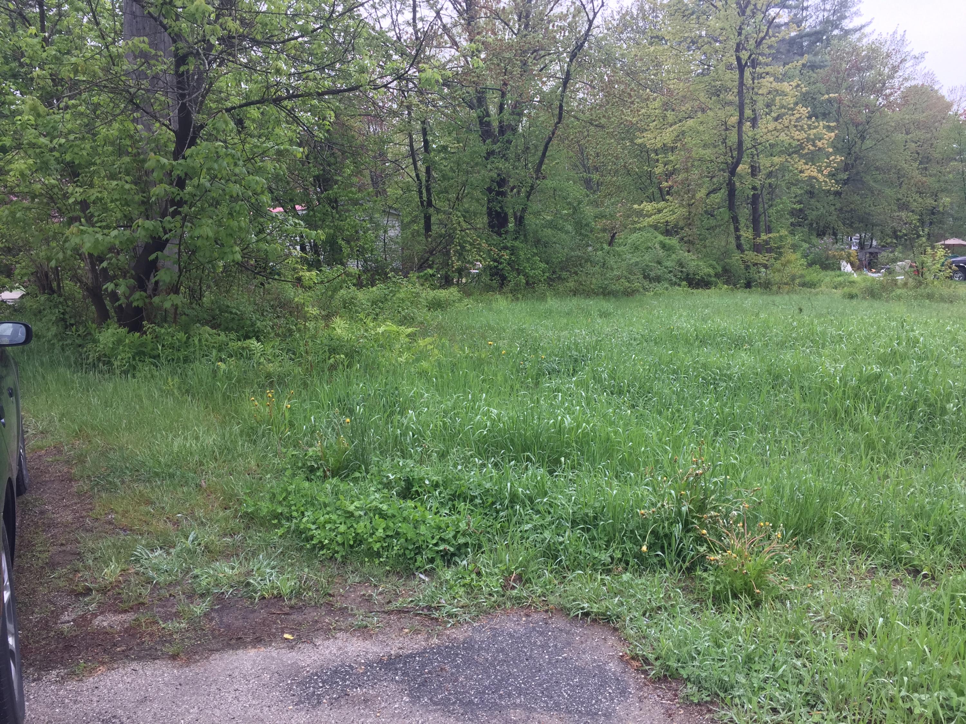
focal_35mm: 29
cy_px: 362
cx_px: 483
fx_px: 809
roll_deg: -1.4
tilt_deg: -7.3
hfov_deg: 61.7
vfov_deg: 48.2
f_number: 2.2
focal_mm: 4.15
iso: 32
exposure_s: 1/173
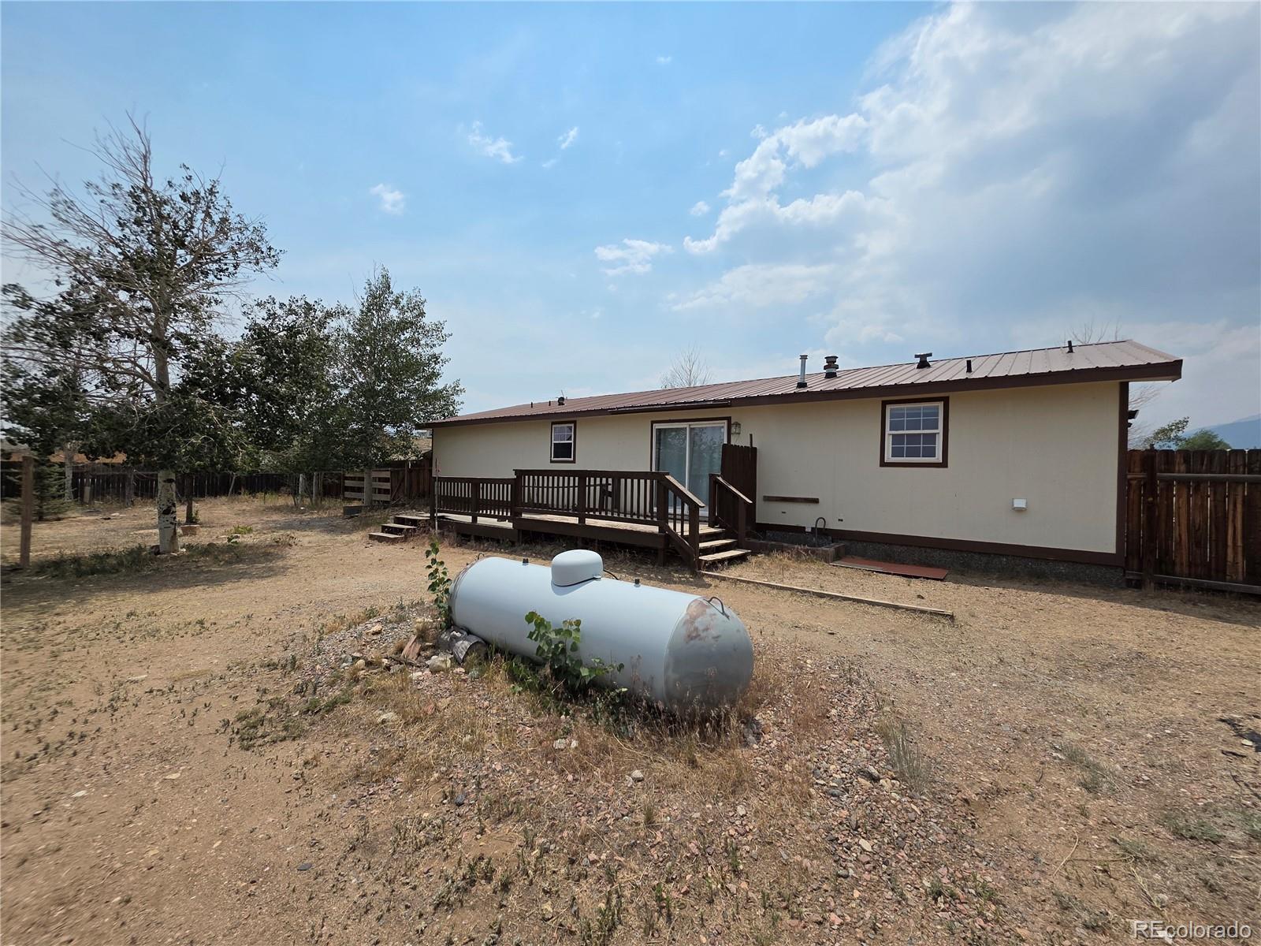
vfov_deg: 89.9
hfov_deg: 106.2
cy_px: 473
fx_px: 474
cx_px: 630
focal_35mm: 13
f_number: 1.9
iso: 40
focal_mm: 2.2
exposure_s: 1/5128
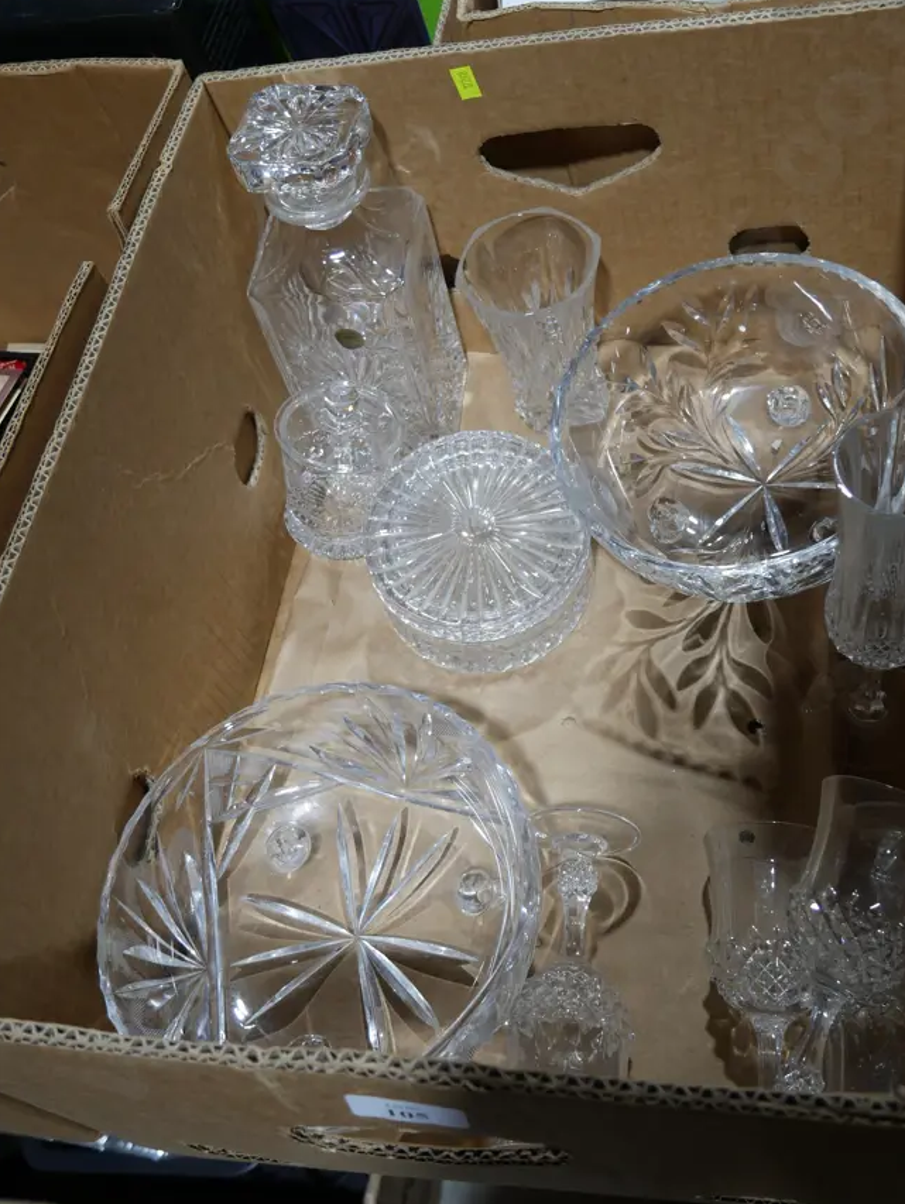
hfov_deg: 39.6
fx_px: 1253
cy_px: 521
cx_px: 536
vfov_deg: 51.2
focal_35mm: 36
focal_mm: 15
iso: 200
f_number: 3.6
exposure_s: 1/80
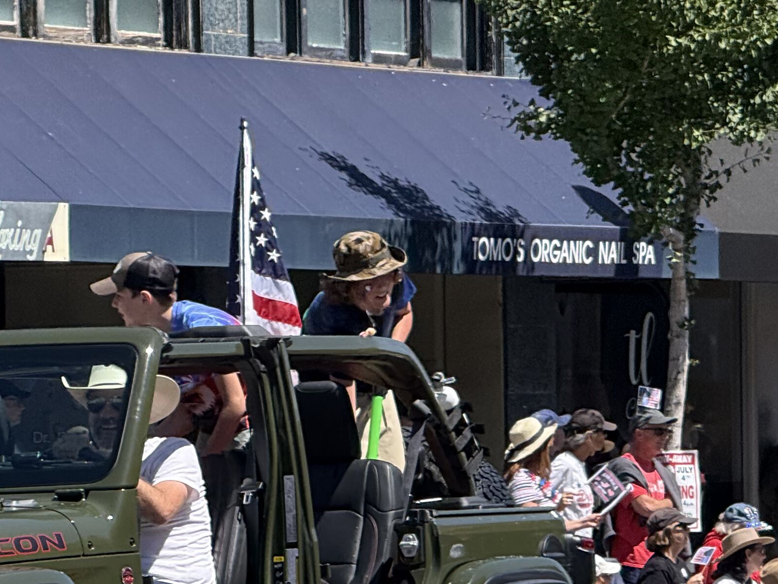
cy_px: 639
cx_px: -11
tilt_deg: -1.6
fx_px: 6856
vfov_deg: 4.9
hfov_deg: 6.5
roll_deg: +0.6
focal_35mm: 305
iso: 64
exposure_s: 1/1018
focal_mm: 15.66
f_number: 2.8
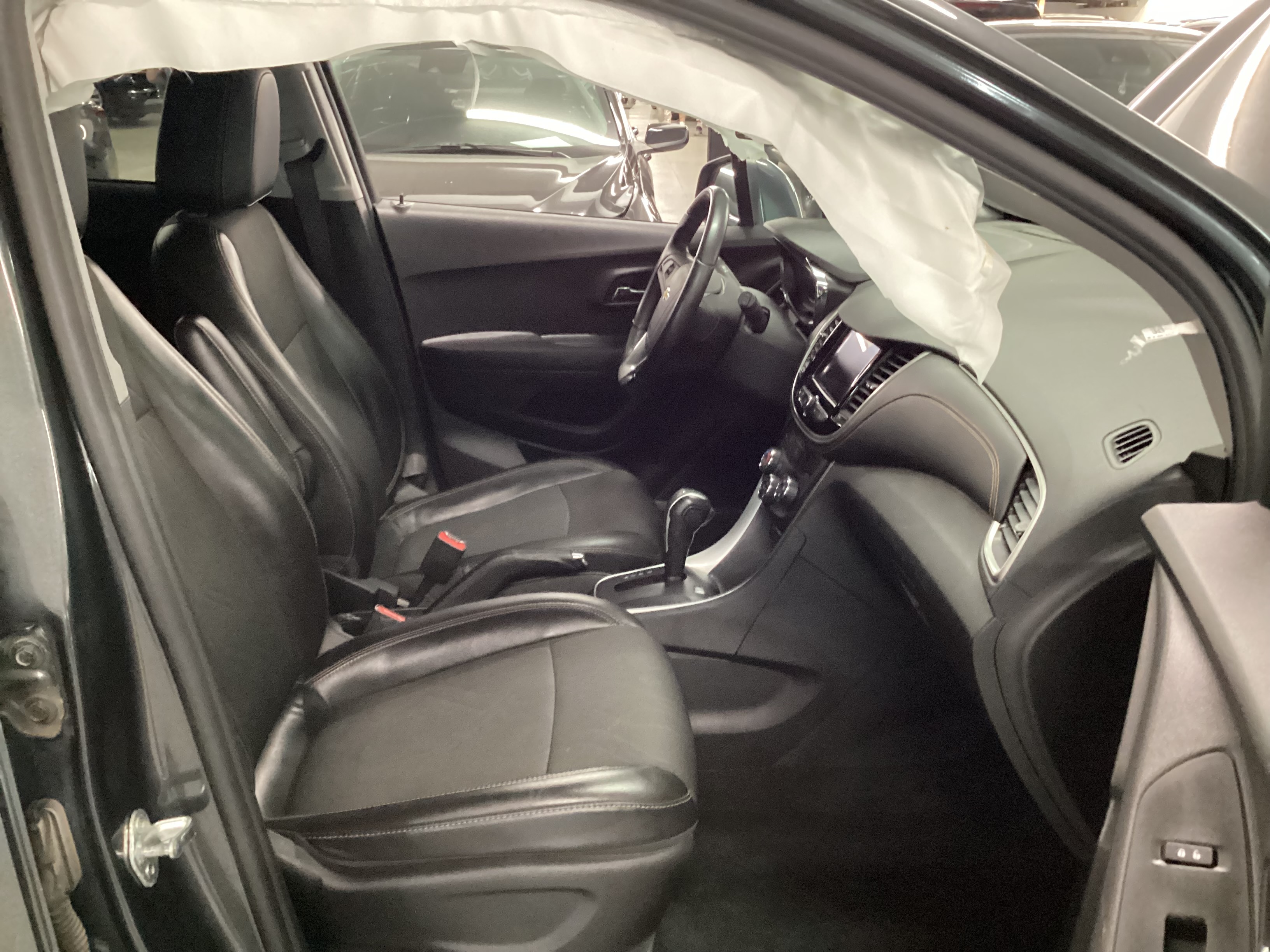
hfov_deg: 58.4
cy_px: 476
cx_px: 635
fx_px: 1137
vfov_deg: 45.4
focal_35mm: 31
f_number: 2.4
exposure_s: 1/30
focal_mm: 3.3
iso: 640
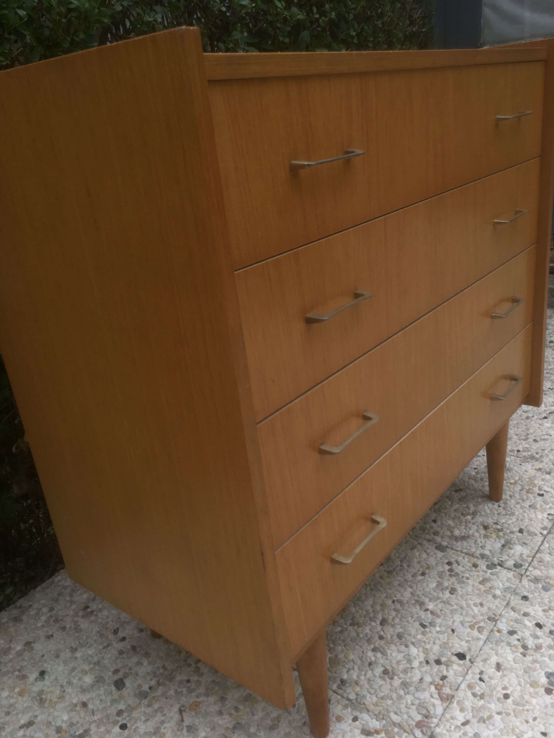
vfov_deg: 61.7
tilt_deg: -27.1
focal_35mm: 29
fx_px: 619
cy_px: 369
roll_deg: +5.6
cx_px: 277
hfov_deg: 48.2
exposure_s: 1/384
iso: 25
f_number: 2.2
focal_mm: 4.15
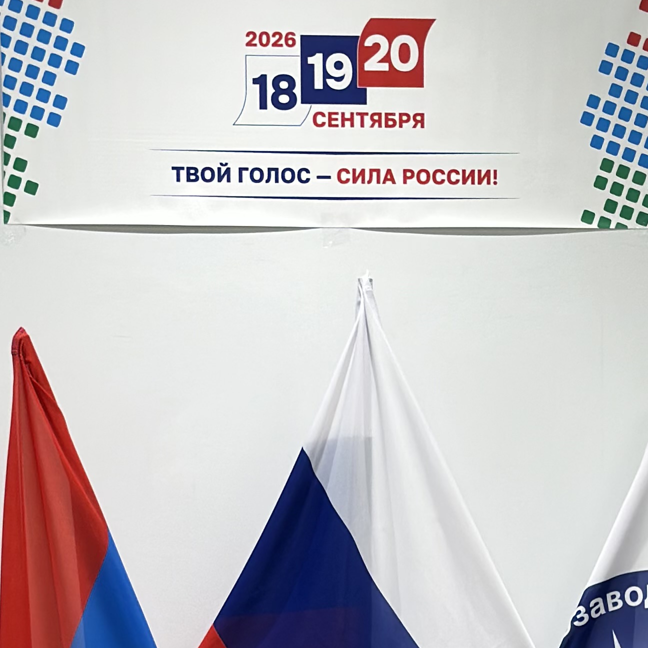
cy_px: 746
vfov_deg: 12.9
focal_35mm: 132
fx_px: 2796
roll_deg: -0.1
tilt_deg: -5.1
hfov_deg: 13.2
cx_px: 348
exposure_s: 1/103
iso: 64
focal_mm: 6.86
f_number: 1.78
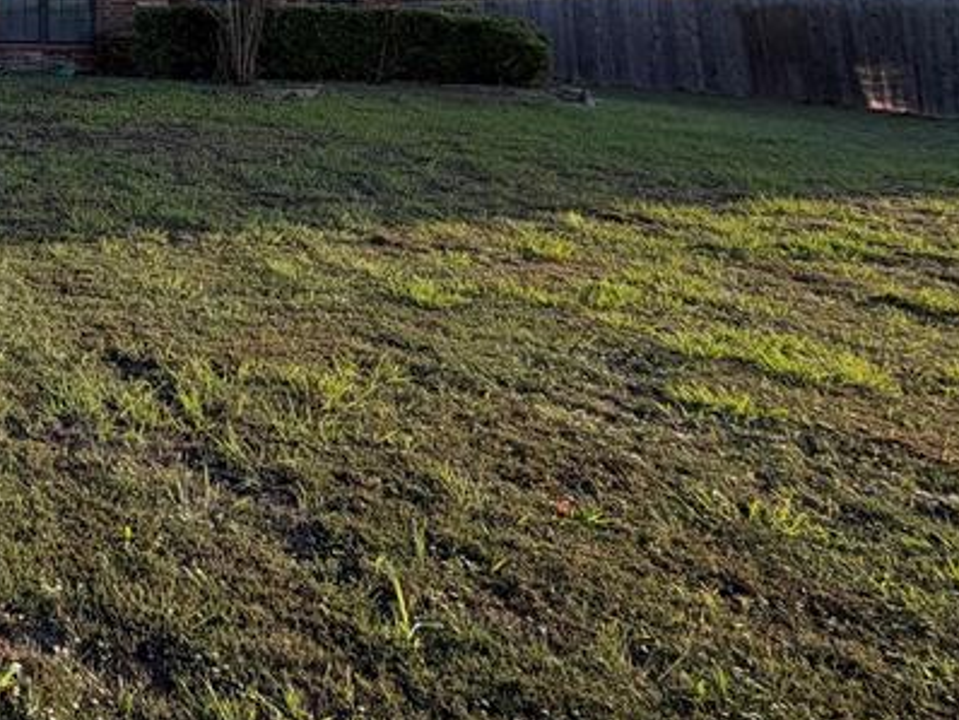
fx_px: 998
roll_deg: -0.7
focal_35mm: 36
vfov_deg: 34.6
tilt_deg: +3.8
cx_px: -176
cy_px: -60
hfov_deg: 38.7
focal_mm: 2.22
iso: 40
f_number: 2.2
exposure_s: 1/535
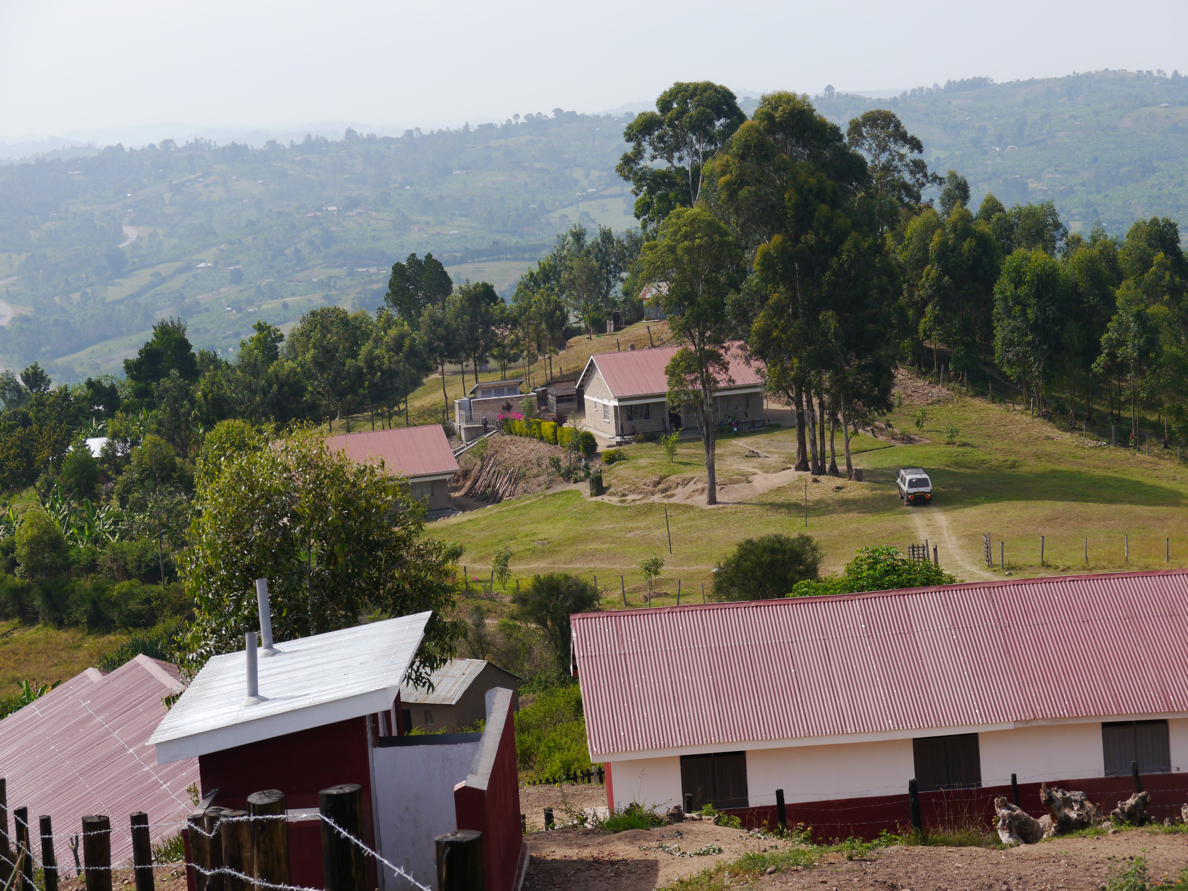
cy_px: 446
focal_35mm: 84
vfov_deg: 17.6
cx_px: 594
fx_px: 2883
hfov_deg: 23.3
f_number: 8
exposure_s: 1/320
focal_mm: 42
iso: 160
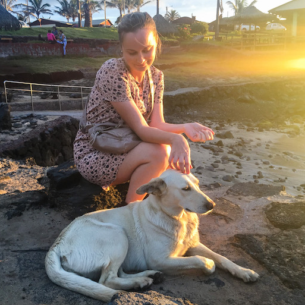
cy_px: 153
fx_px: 349
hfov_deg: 47.2
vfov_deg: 47.2
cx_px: 137
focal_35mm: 35
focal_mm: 4.15
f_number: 2.2
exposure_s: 1/100
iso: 40
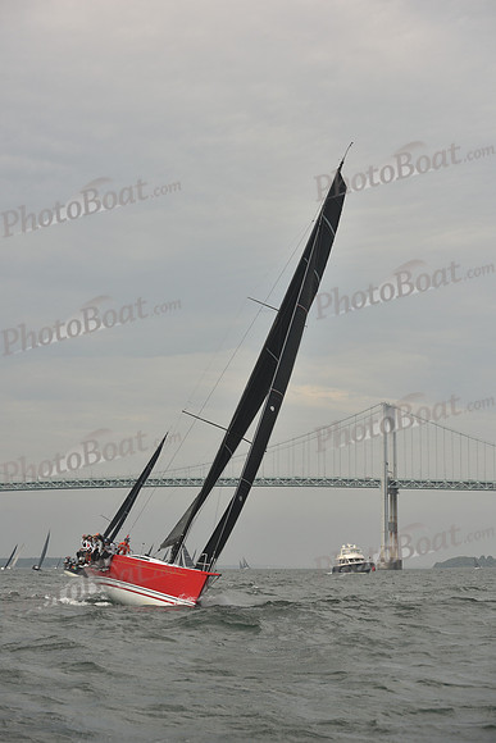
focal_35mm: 70
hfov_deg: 19.5
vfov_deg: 28.8
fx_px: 1446
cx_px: 248
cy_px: 372
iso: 250
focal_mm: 70
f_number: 6.3
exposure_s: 1/640
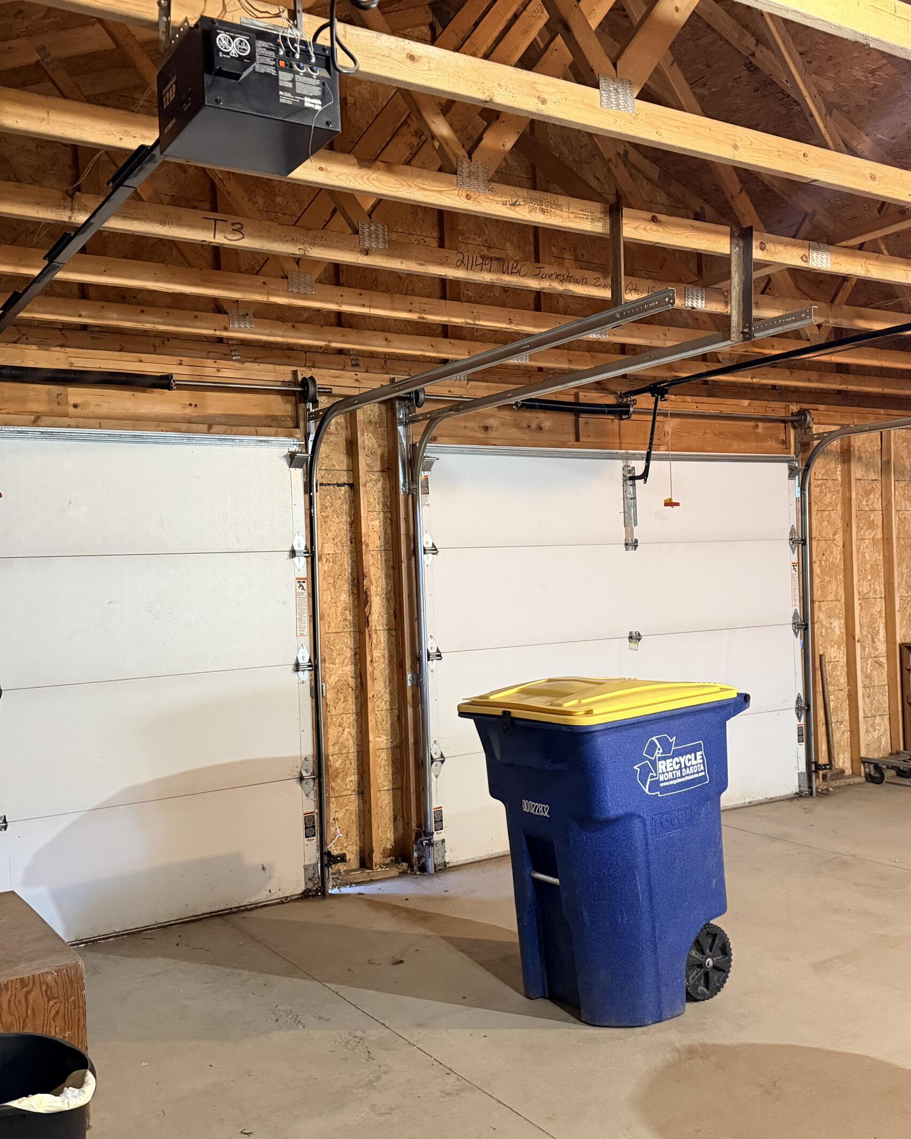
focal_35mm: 33
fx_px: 1112
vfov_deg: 54.2
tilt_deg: -1.0
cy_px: 579
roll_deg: +2.6
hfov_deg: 44.5
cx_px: 503
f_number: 1.78
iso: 800
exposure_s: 1/60
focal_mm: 6.76
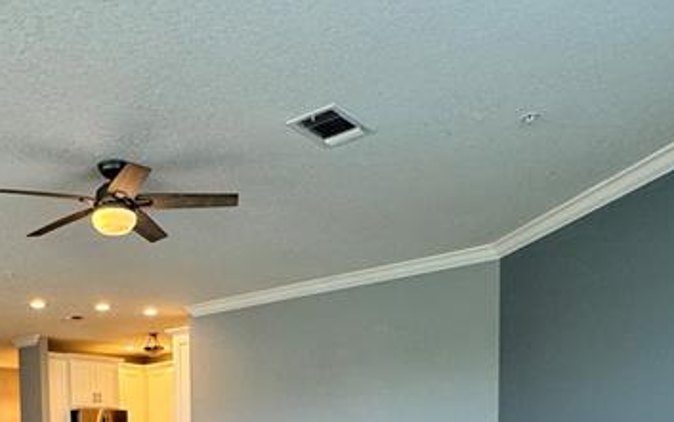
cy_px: 502
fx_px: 790
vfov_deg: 26.6
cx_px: 118
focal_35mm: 43
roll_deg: +1.6
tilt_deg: -3.6
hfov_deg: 43.6
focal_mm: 2.22
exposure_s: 1/120
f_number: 2.2
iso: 200
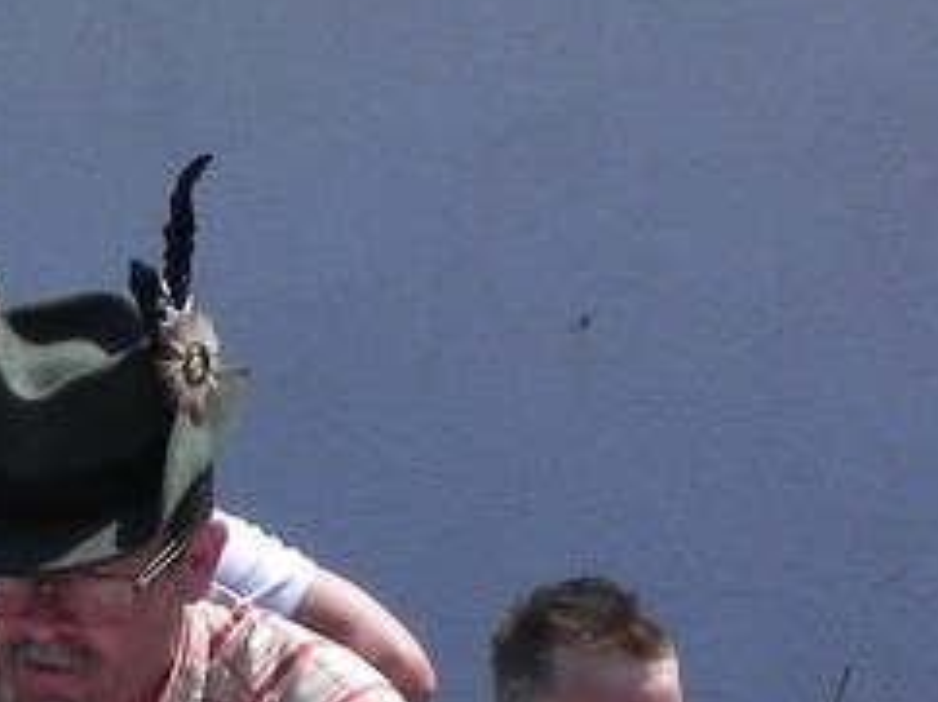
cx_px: -333
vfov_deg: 4.6
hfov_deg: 6.2
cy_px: 1078
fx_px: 8608
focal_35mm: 318
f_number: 8
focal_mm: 13.4
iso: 160
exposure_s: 1/440
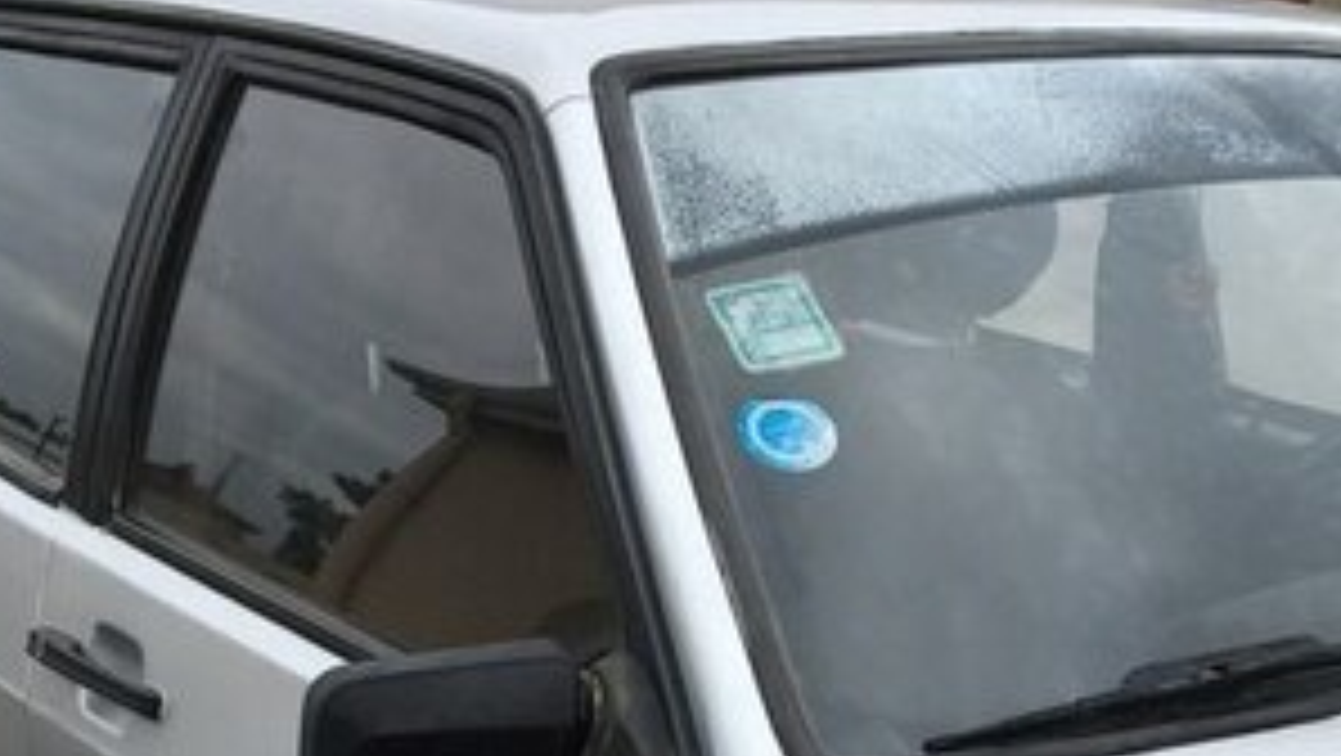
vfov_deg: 16.3
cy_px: 1006
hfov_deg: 30.1
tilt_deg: -25.0
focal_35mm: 70
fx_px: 2490
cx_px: 702
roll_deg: -1.8
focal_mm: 4.15
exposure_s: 1/845
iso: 25
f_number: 2.2
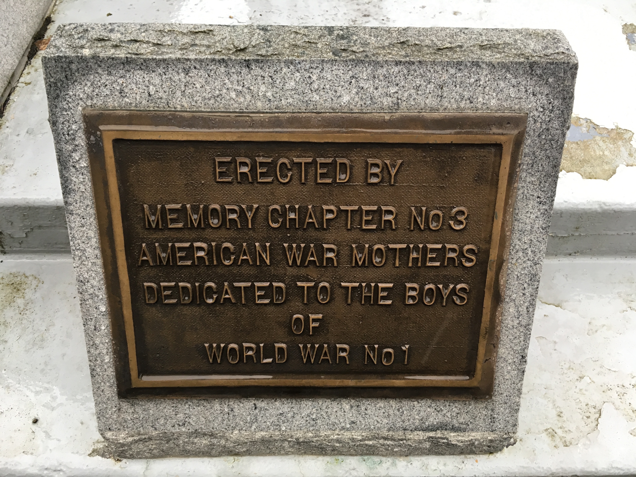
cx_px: 318
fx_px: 533
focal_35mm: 29
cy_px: 238
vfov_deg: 48.2
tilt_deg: -52.7
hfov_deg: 61.7
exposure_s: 1/30
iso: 25
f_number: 2.2
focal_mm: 4.15
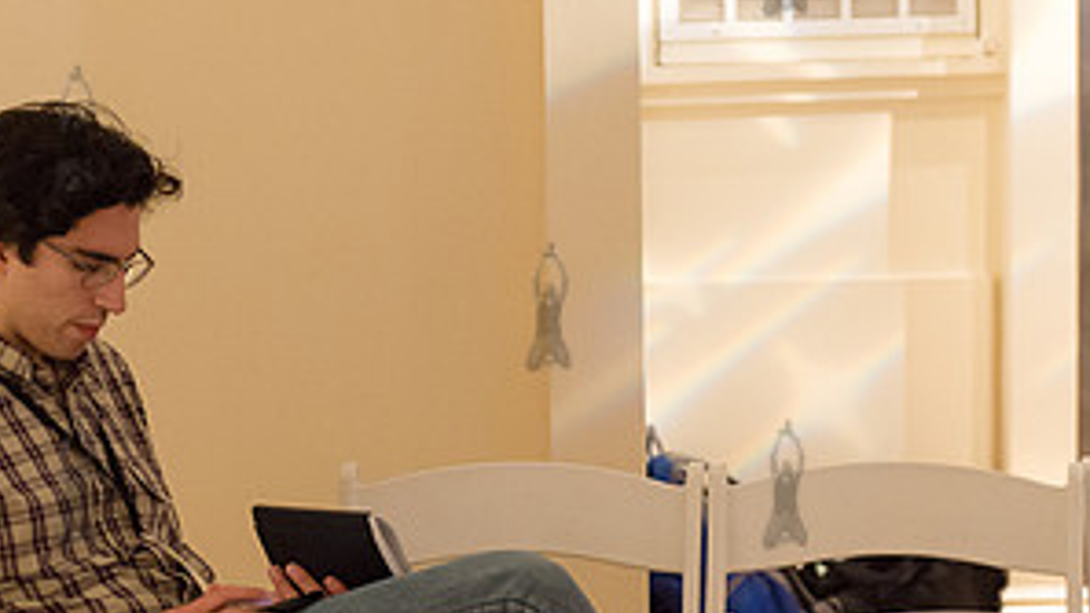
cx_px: 73
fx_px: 4133
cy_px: 483
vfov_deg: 8.5
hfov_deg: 14.8
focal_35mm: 143
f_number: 2.8
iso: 4000
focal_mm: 70
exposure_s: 1/200
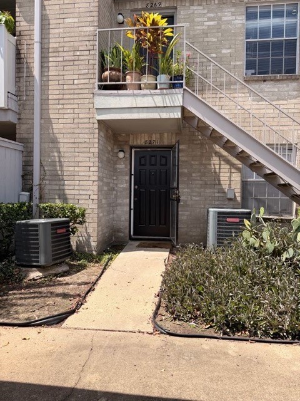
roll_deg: -1.2
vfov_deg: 71.6
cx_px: 150
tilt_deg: -0.2
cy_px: 200
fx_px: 277
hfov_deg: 56.8
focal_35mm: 24
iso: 80
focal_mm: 6.76
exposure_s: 1/3145
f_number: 1.78
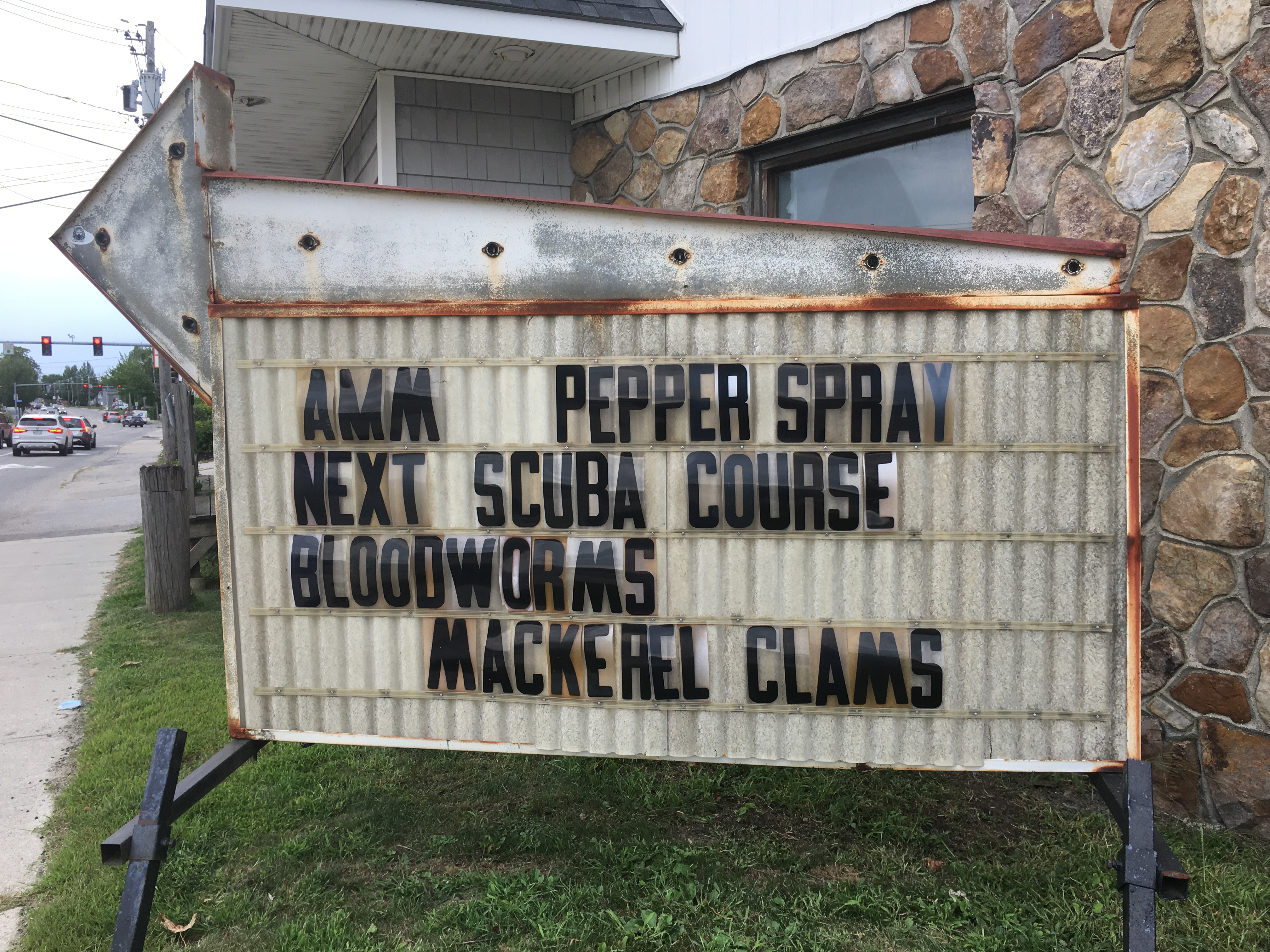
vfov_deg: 48.2
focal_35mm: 29
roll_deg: +1.1
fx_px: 1064
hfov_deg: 61.7
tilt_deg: -4.1
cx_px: 635
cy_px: 476
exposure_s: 1/434
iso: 25
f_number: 2.2
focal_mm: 4.15
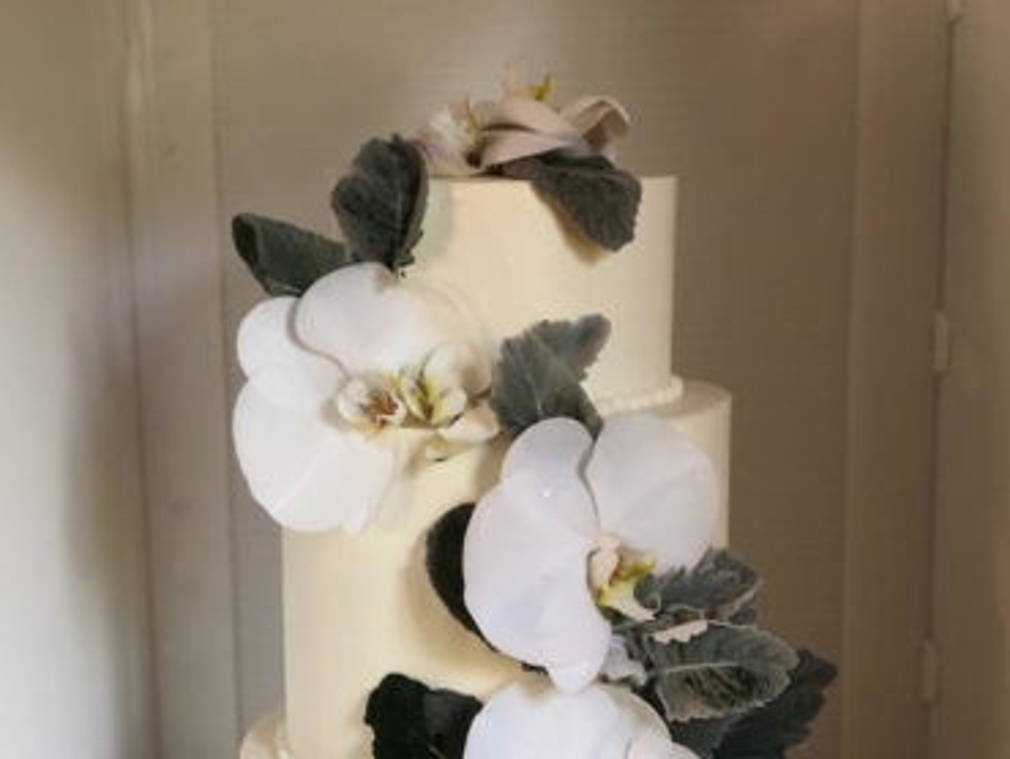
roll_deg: +0.0
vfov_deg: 19.0
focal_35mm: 77
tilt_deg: -13.5
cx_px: 501
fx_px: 2248
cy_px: 612
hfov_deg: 25.3
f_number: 2.8
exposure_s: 1/30
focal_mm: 6.6
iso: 125
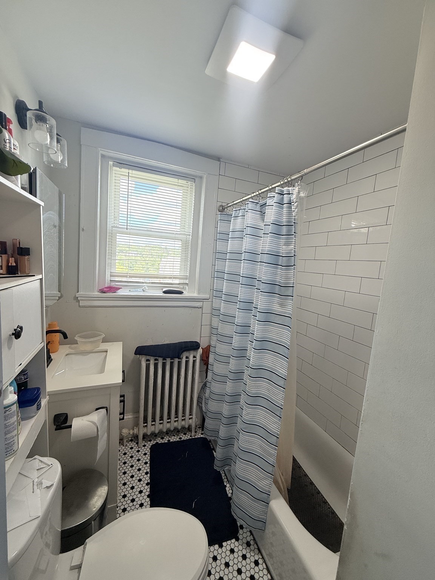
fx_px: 235
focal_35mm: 14
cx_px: 218
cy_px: 290
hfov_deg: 85.7
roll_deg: -4.7
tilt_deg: -5.8
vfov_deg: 102.1
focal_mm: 2.22
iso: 80
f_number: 2.2
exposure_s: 1/99
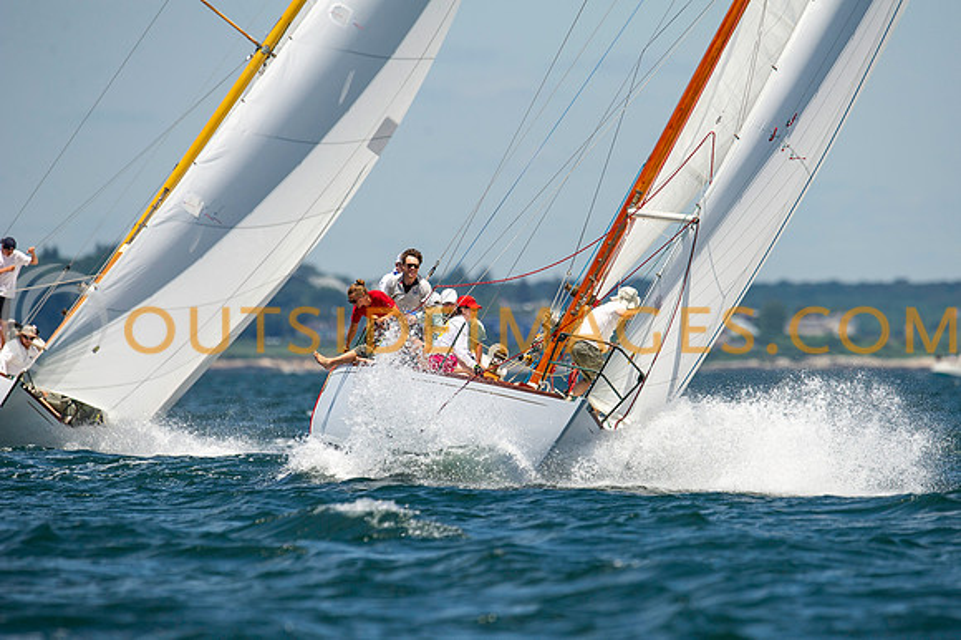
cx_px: 523
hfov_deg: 3.2
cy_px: 349
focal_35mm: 654
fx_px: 17449
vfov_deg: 2.1
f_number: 5.6
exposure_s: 1/2500
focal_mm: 600
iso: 400
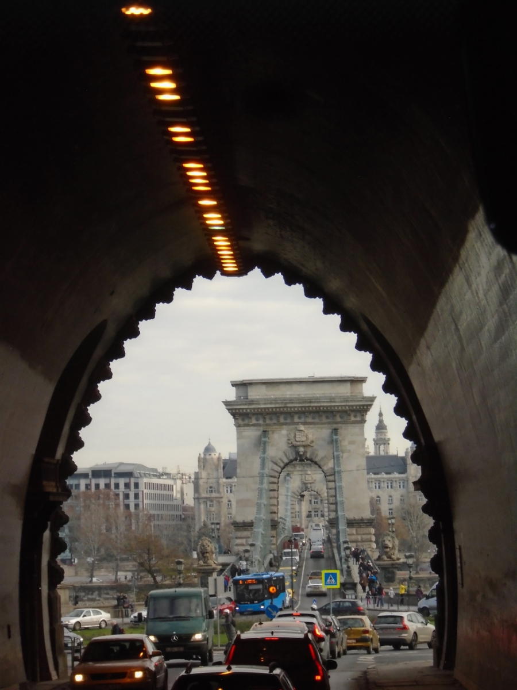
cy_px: 345
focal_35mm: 109
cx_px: 258
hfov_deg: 13.6
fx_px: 2171
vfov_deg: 18.0
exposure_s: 1/250
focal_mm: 19.3
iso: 200
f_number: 5.8
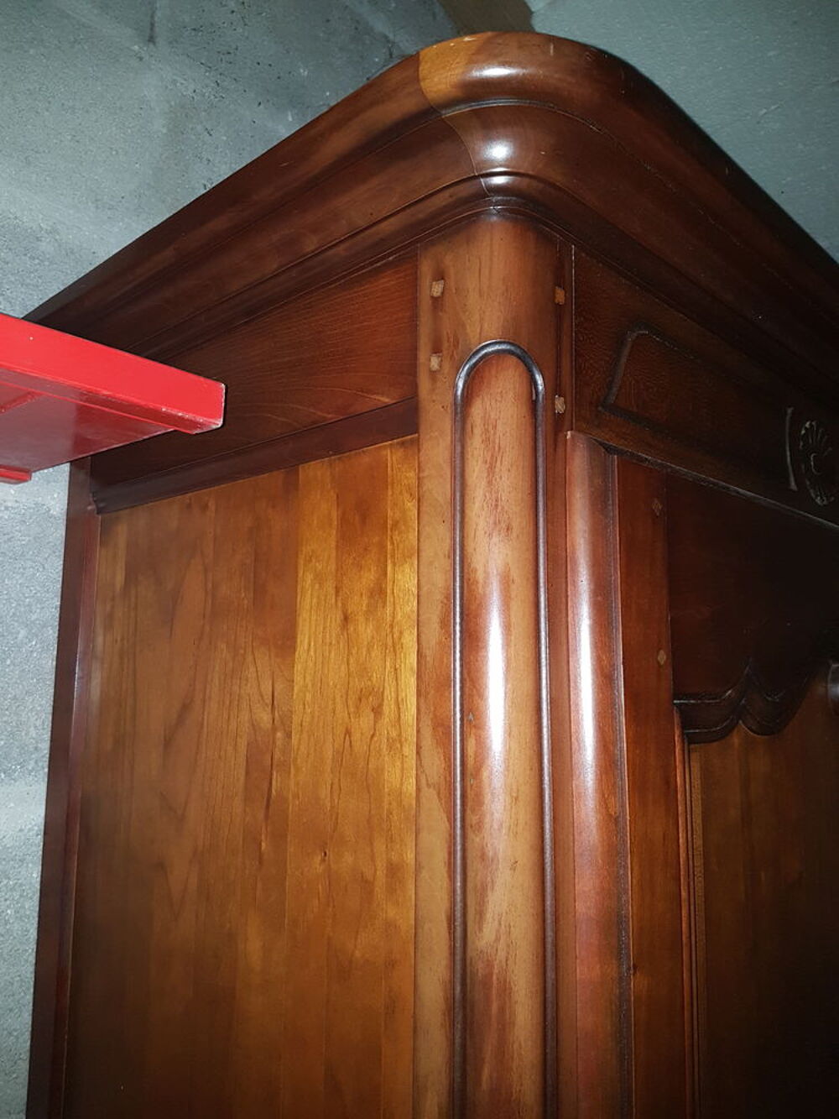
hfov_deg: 53.1
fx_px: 840
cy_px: 560
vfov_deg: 67.3
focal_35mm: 26
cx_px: 420
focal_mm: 4.2
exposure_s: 1/34
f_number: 1.7
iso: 160
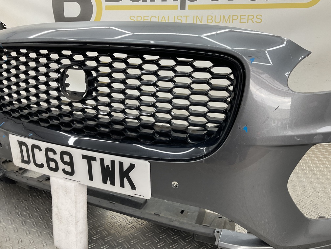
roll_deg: -1.4
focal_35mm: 29
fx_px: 277
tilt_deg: -18.8
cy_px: 124
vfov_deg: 48.2
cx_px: 166
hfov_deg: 61.7
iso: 50
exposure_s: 1/120
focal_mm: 3
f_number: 1.8
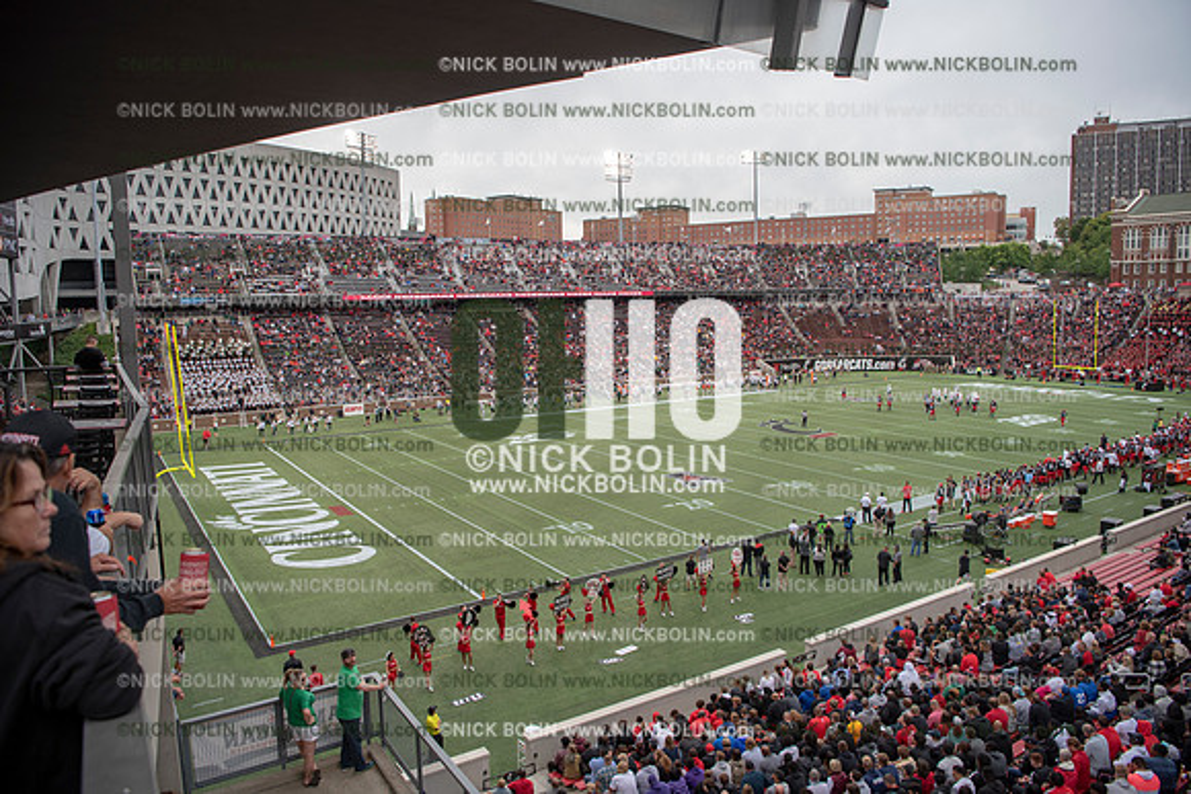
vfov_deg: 53.2
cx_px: 596
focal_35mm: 24
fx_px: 794
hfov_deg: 73.7
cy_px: 397
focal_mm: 24
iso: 250
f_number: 3.5
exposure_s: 1/640
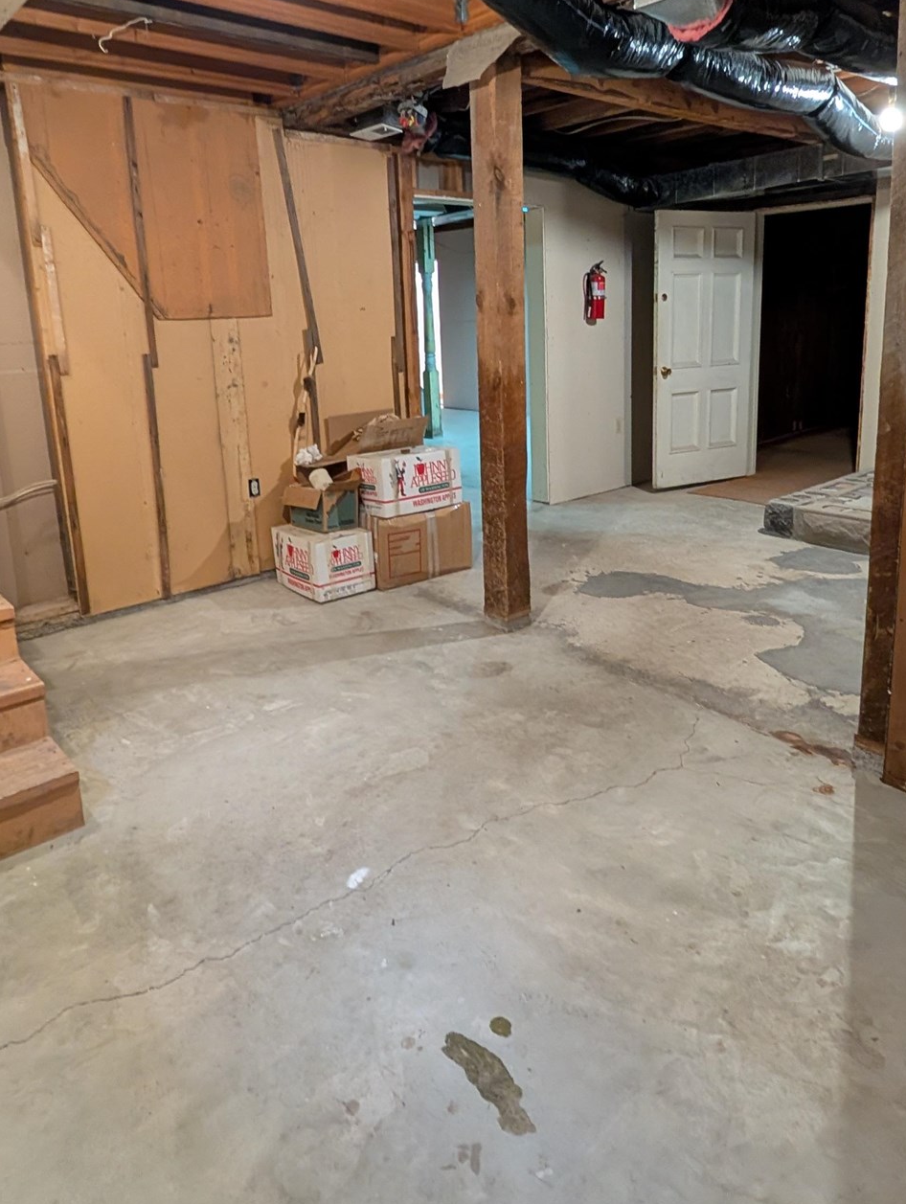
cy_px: 480
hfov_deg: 61.2
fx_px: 766
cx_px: 476
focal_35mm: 22
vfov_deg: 75.4
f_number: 1.7
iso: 165
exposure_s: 1/24
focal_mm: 2.02
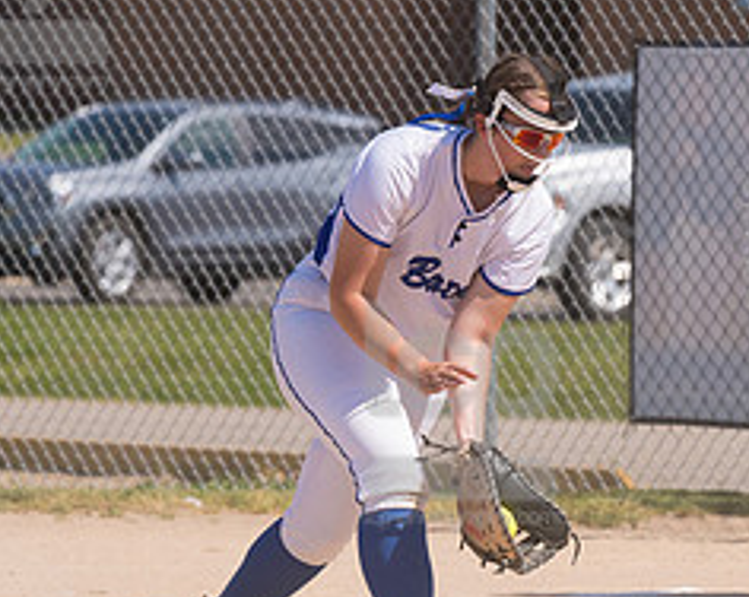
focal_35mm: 605
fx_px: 13389
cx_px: 460
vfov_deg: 2.6
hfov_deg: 3.2
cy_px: 416
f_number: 5.6
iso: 250
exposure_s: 1/1600
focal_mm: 175
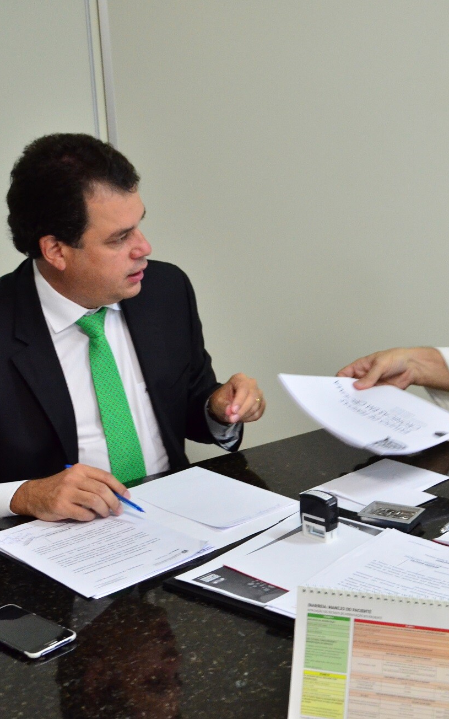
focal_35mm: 60
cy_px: 360
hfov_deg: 21.5
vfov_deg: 34.0
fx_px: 1175
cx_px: 330
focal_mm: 26
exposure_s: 1/50
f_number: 9
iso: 1600
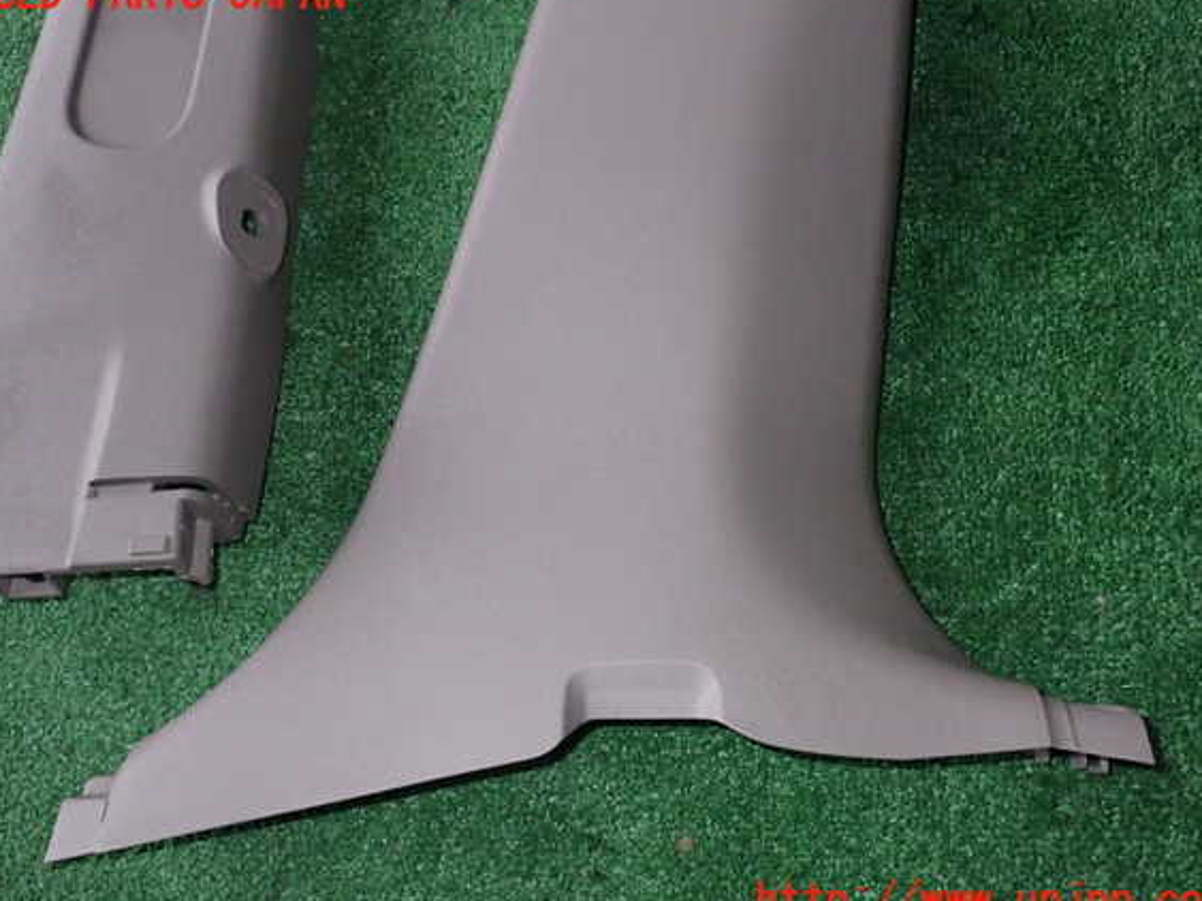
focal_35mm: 32
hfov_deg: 56.8
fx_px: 1111
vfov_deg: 44.1
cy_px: 448
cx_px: 598
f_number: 9
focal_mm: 5.4
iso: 640
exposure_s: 1/30
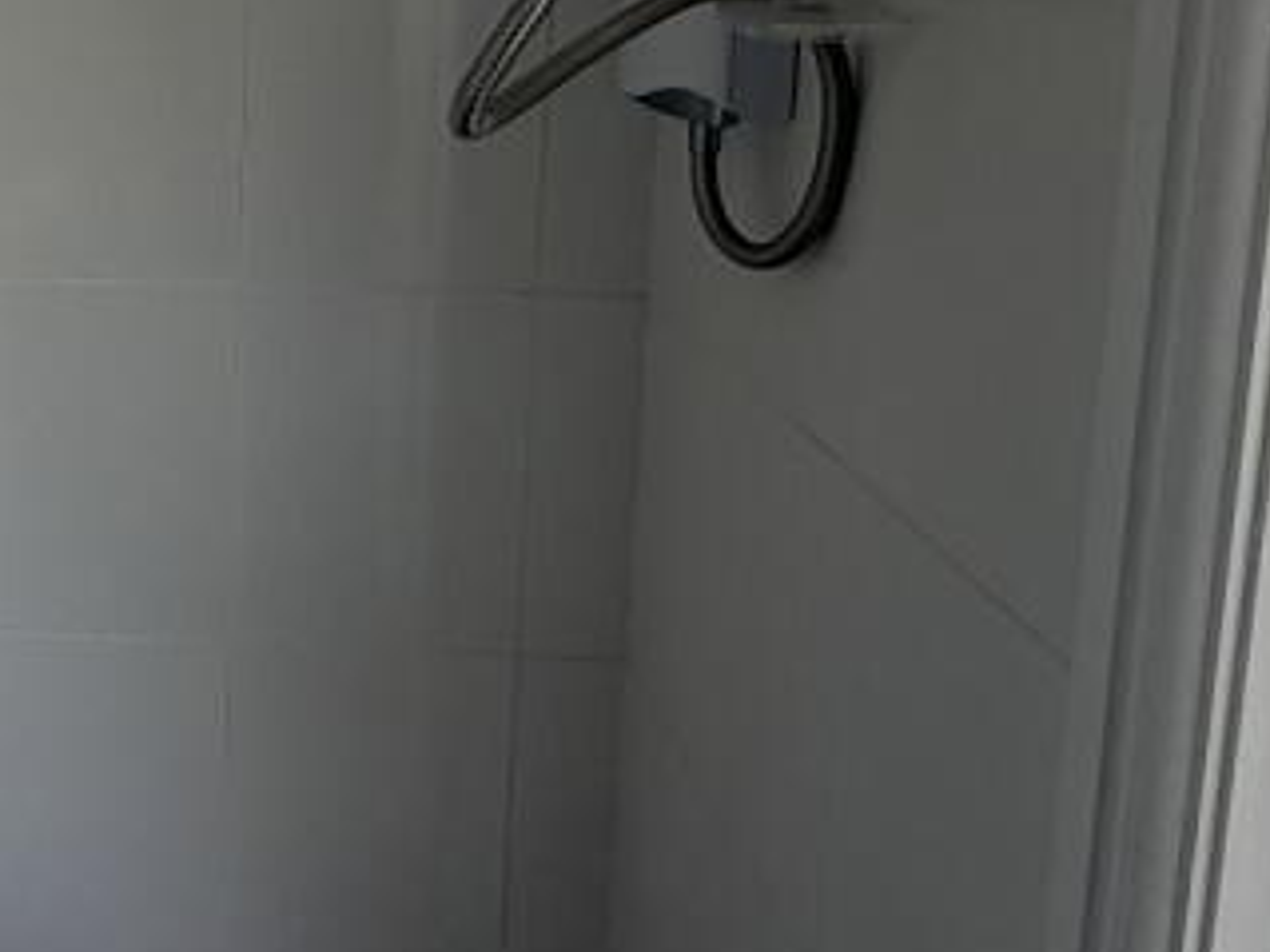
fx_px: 1650
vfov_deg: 30.7
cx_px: -12
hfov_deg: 37.4
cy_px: 88
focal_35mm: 45
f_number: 2.2
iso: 100
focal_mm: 2.22
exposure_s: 1/121
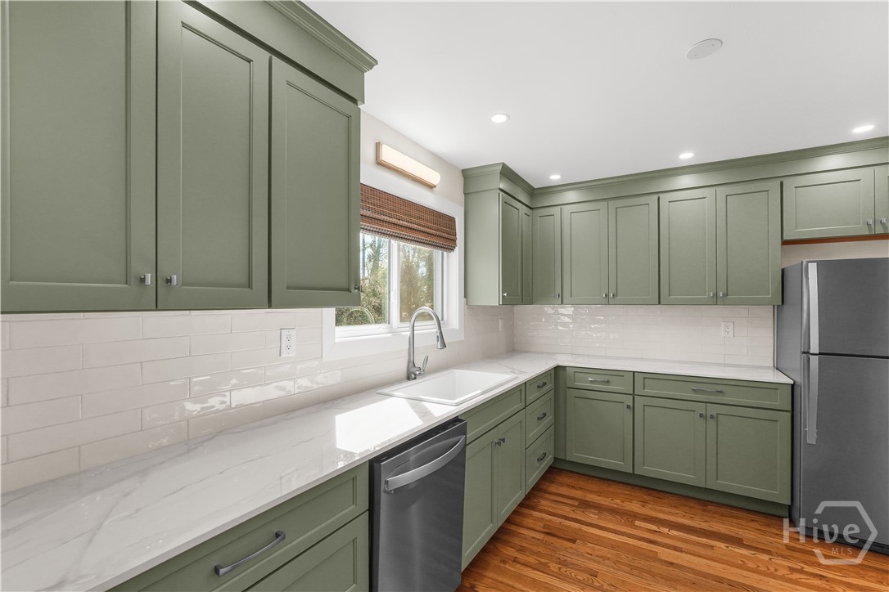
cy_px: 296
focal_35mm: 16
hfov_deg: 96.7
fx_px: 395
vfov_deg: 73.7
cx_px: 444
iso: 1250
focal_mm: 16
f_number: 9
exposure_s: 1/20
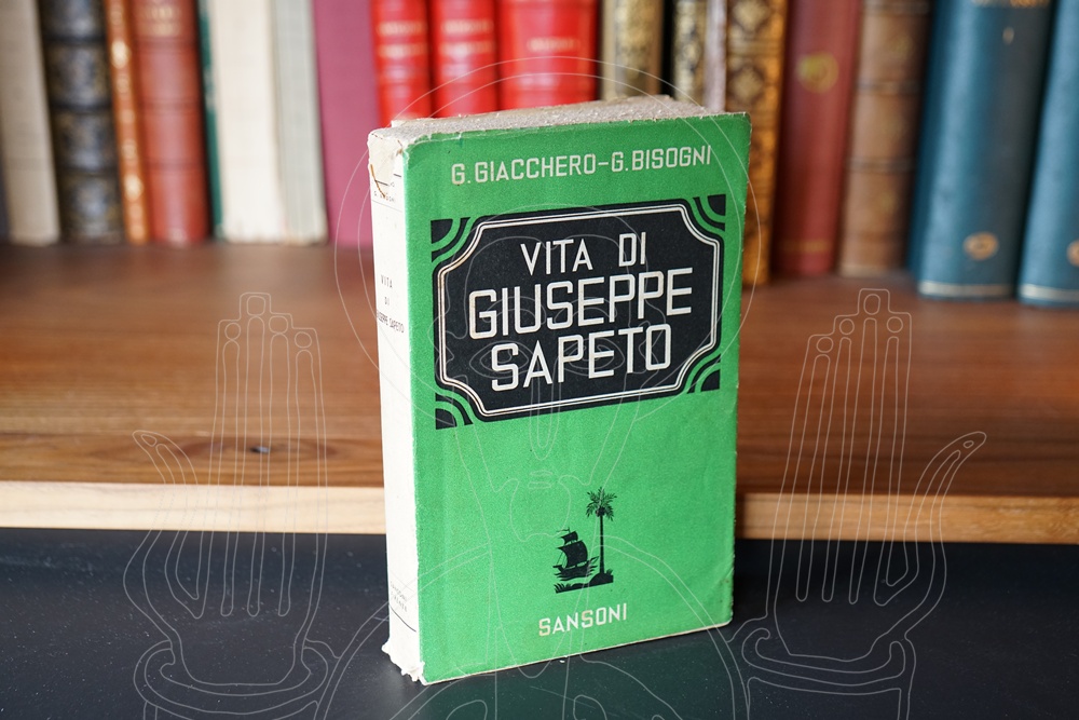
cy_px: 360
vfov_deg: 27.0
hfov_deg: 39.6
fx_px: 1499
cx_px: 540
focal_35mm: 50
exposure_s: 1/160
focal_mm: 50
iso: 1600
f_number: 4
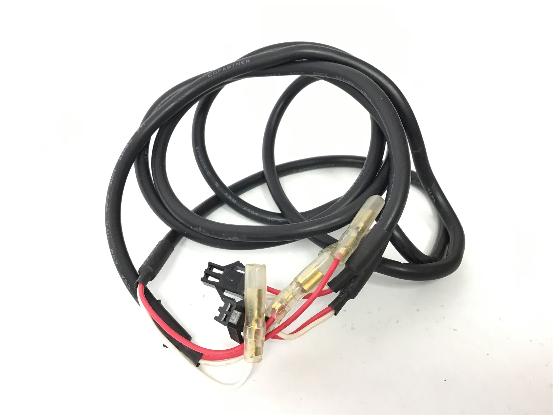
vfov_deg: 45.4
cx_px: 276
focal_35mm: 31
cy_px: 208
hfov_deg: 58.4
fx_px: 495
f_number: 2.4
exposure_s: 1/33
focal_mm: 3.3
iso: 100
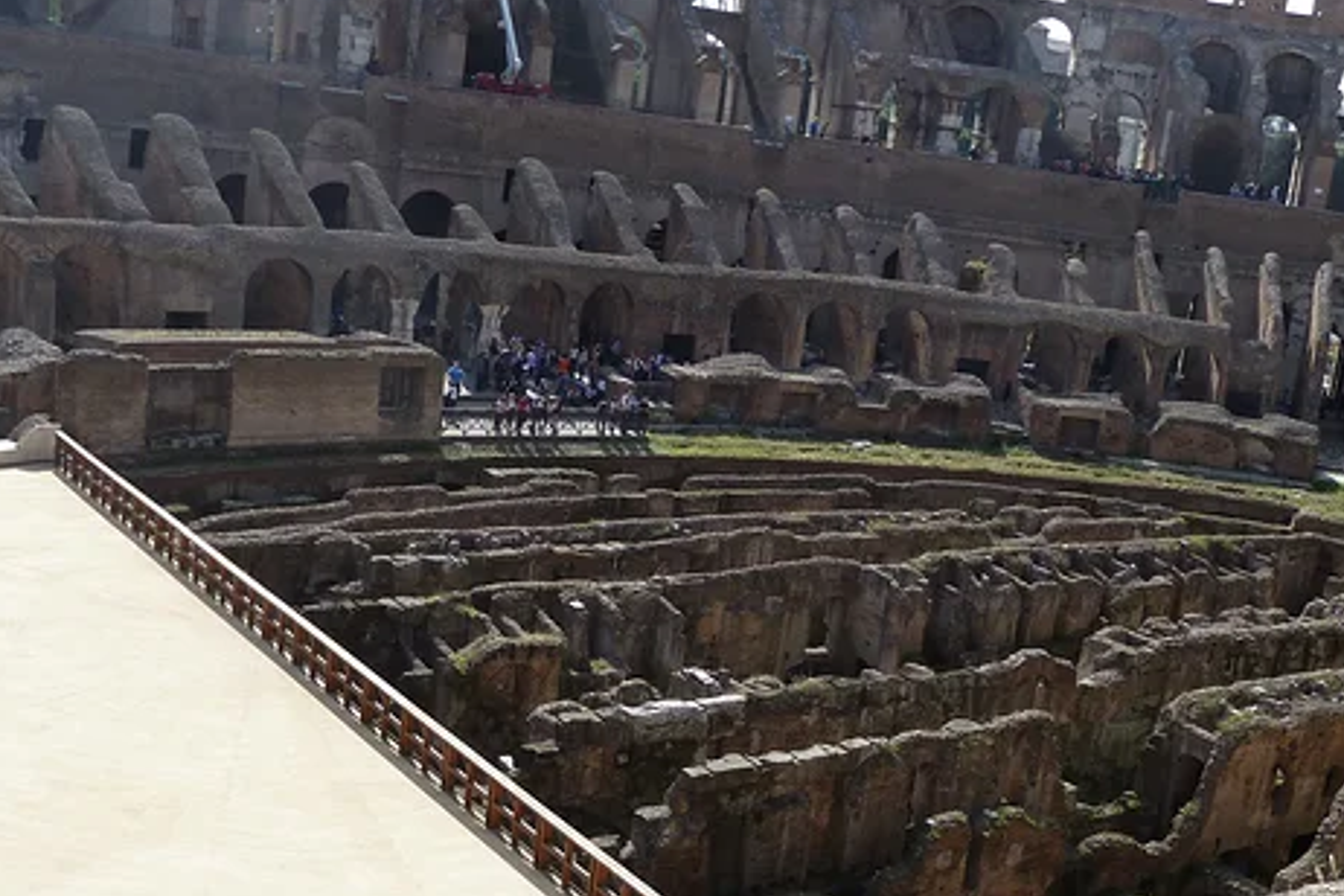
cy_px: 593
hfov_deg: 43.4
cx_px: 809
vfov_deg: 29.7
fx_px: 1680
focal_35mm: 45
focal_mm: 4.1
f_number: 4
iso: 80
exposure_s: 1/320
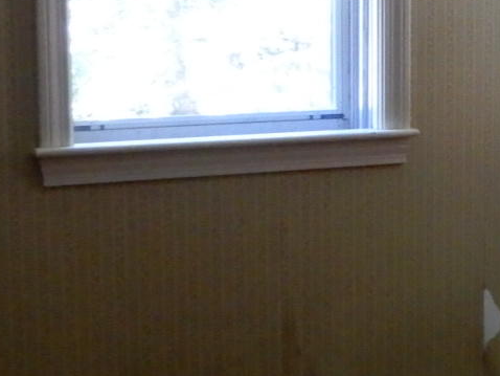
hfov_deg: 16.1
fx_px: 1647
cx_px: 695
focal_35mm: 114
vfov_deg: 13.0
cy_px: 198
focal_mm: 4.3
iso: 400
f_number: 3.4
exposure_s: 1/30
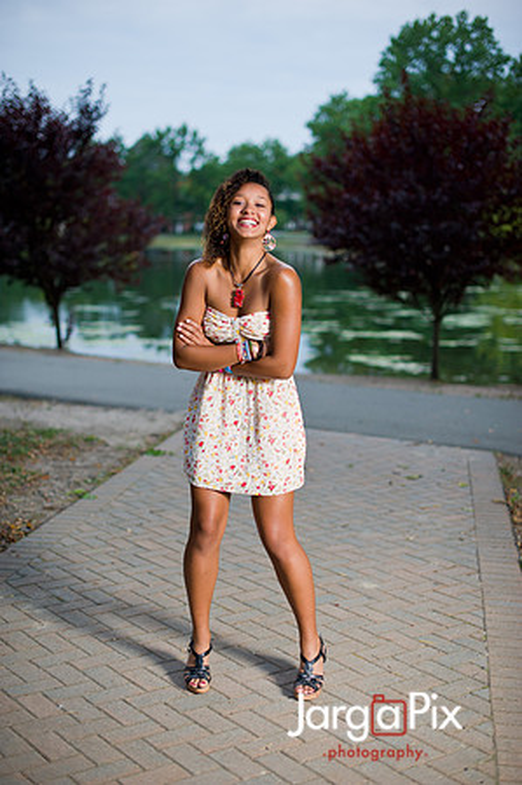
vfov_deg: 39.6
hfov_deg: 26.9
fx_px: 1090
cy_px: 392
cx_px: 261
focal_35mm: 50
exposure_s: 1/250
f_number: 2
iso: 400
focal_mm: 50
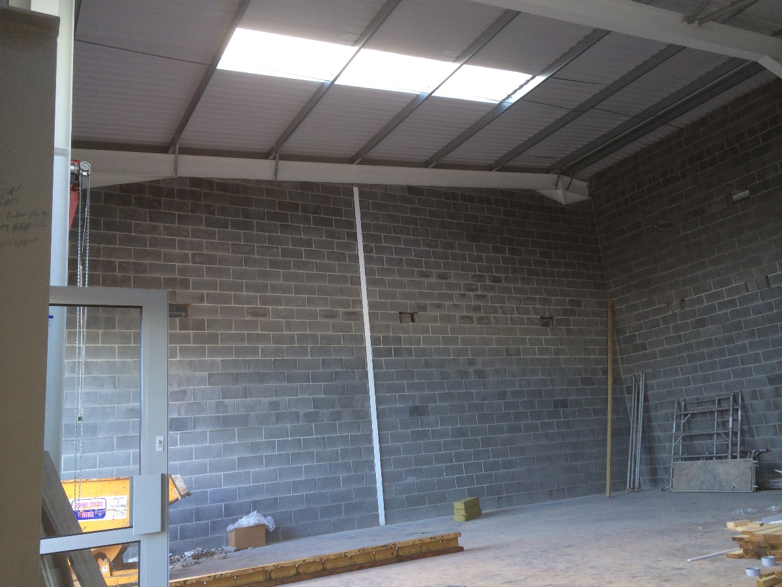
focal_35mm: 30
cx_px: 391
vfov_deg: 46.8
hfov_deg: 60.0
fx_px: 678
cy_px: 294
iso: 64
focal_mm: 4.12
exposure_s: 1/30
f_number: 2.2
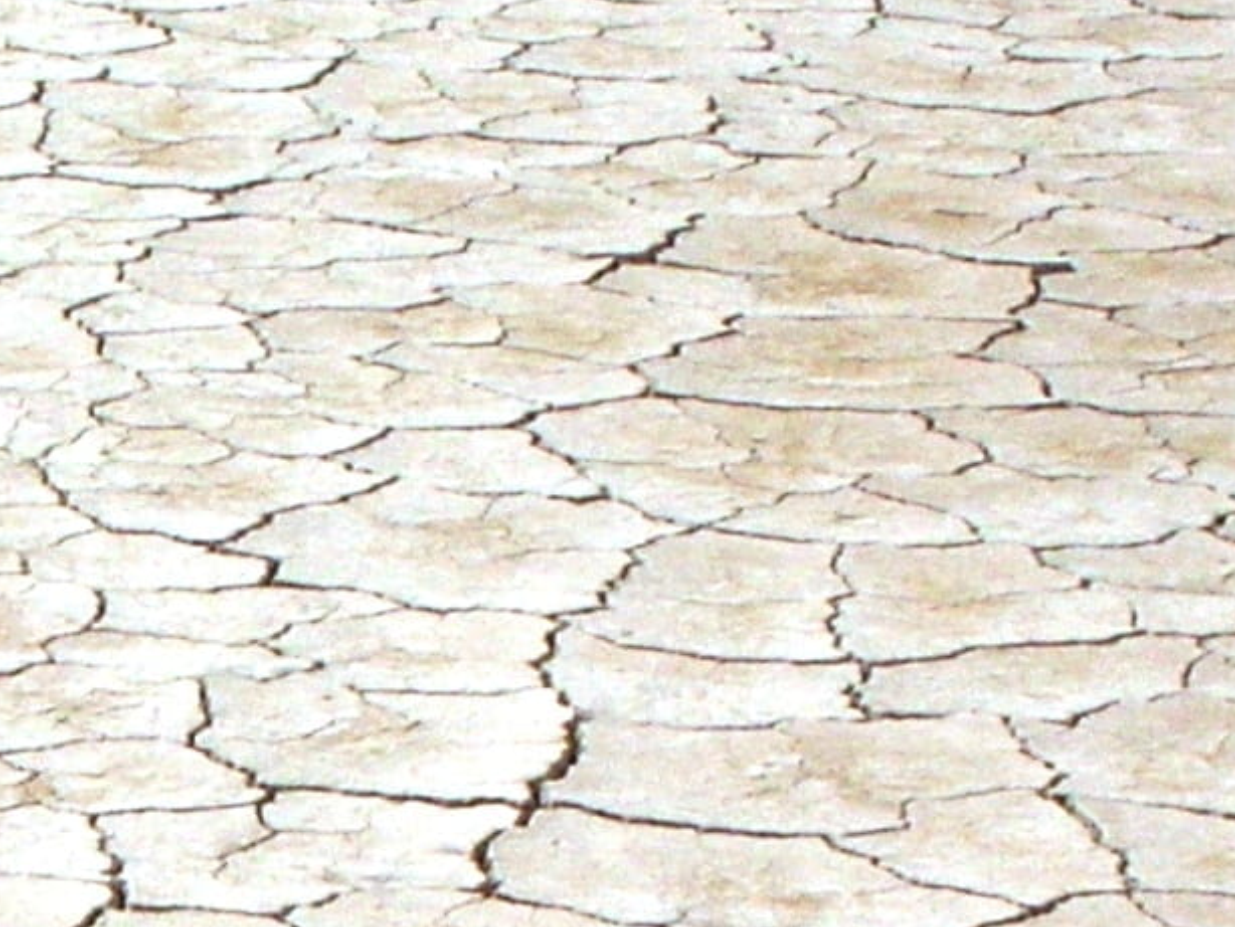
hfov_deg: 9.5
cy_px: 1444
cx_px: -708
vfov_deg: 7.2
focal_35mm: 202
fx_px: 7210
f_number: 7.4
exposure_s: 1/1089
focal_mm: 7.8
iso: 50
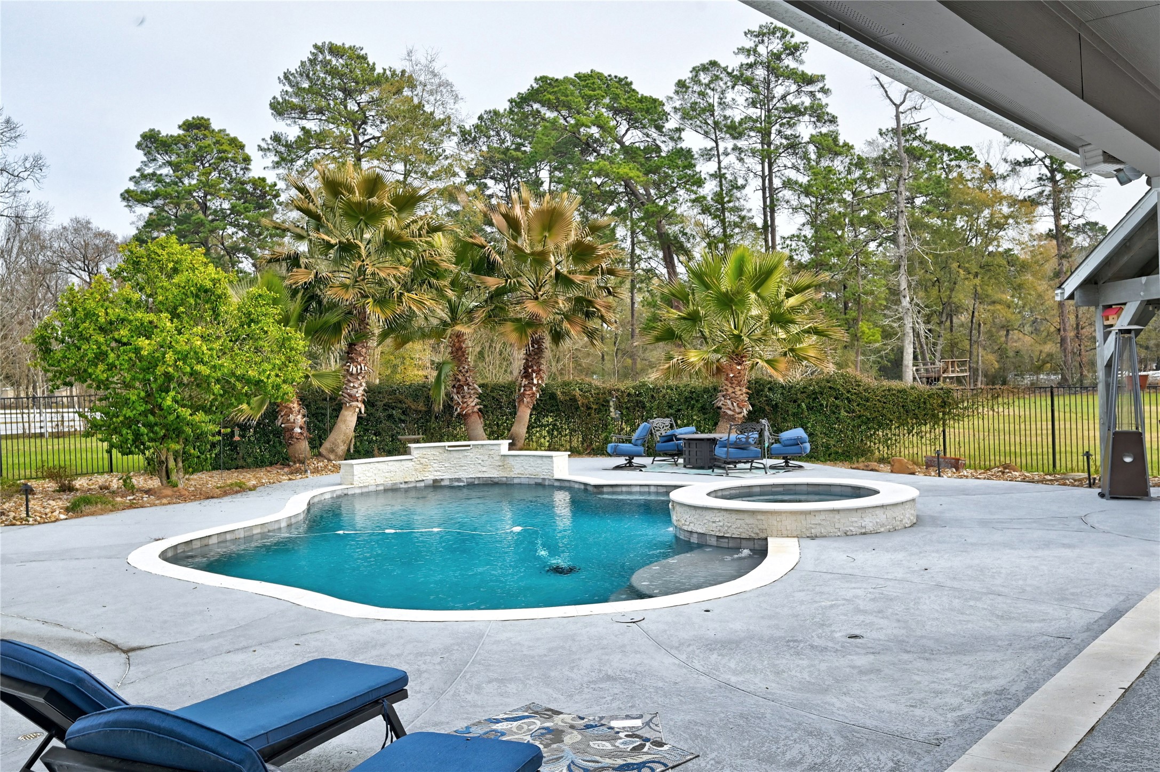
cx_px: 580
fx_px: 966
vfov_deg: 43.5
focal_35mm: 30
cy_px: 386
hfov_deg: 62.0
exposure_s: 1/320
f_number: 8
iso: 400
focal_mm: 30
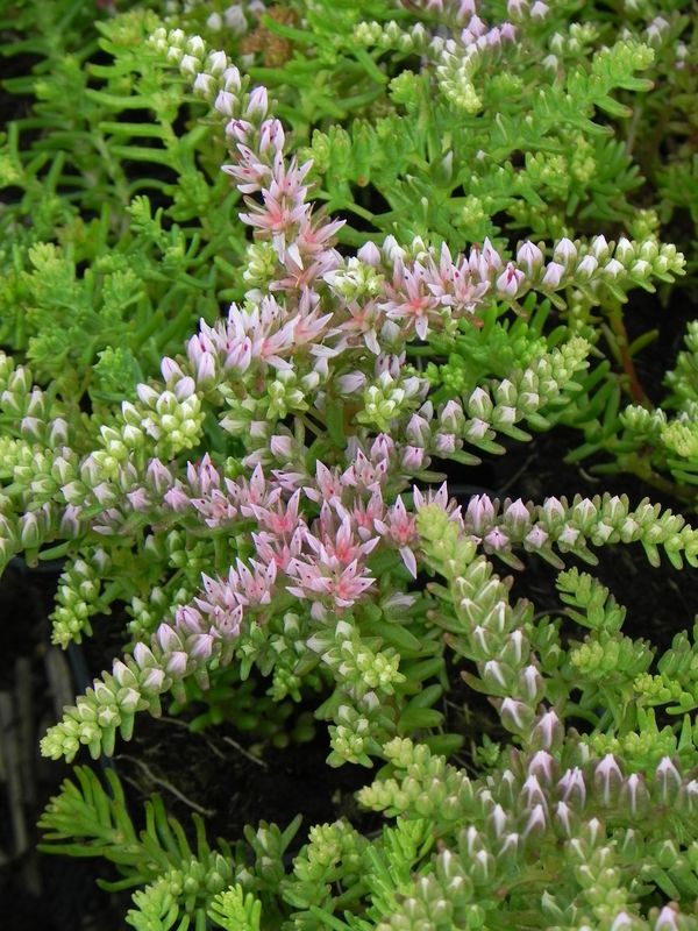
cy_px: 466
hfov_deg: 7.0
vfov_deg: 9.3
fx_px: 5700
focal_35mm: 212
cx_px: 349
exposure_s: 1/100
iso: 160
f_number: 5
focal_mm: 37.7
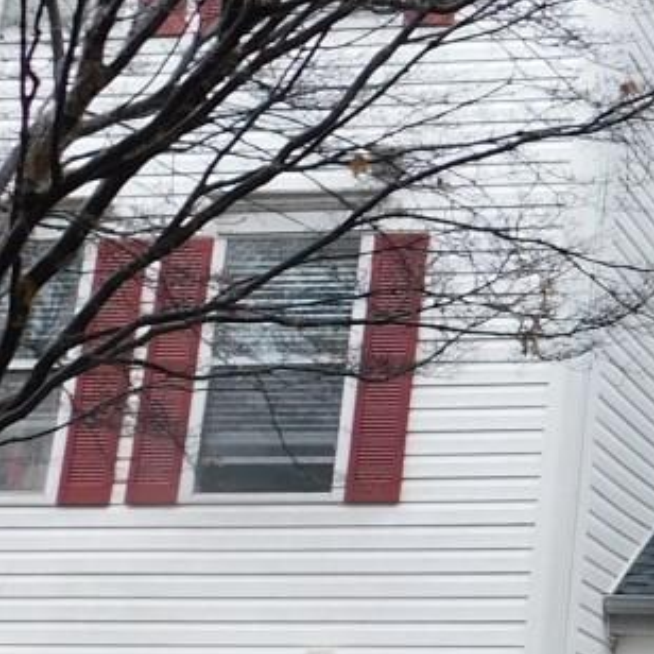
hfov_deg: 16.5
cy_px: 323
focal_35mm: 95
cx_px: 1017
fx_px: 2031
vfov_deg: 18.3
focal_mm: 4
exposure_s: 1/40
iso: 125
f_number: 3
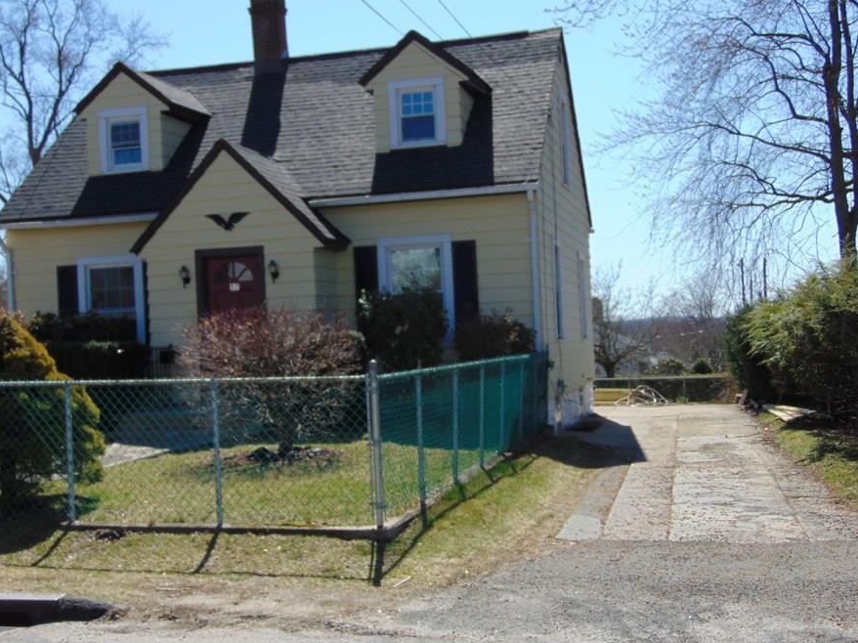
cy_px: 332
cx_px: 402
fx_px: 1214
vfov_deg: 29.7
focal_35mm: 49
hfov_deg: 38.9
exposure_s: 1/1000
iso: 80
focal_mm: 7.6
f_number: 3.3
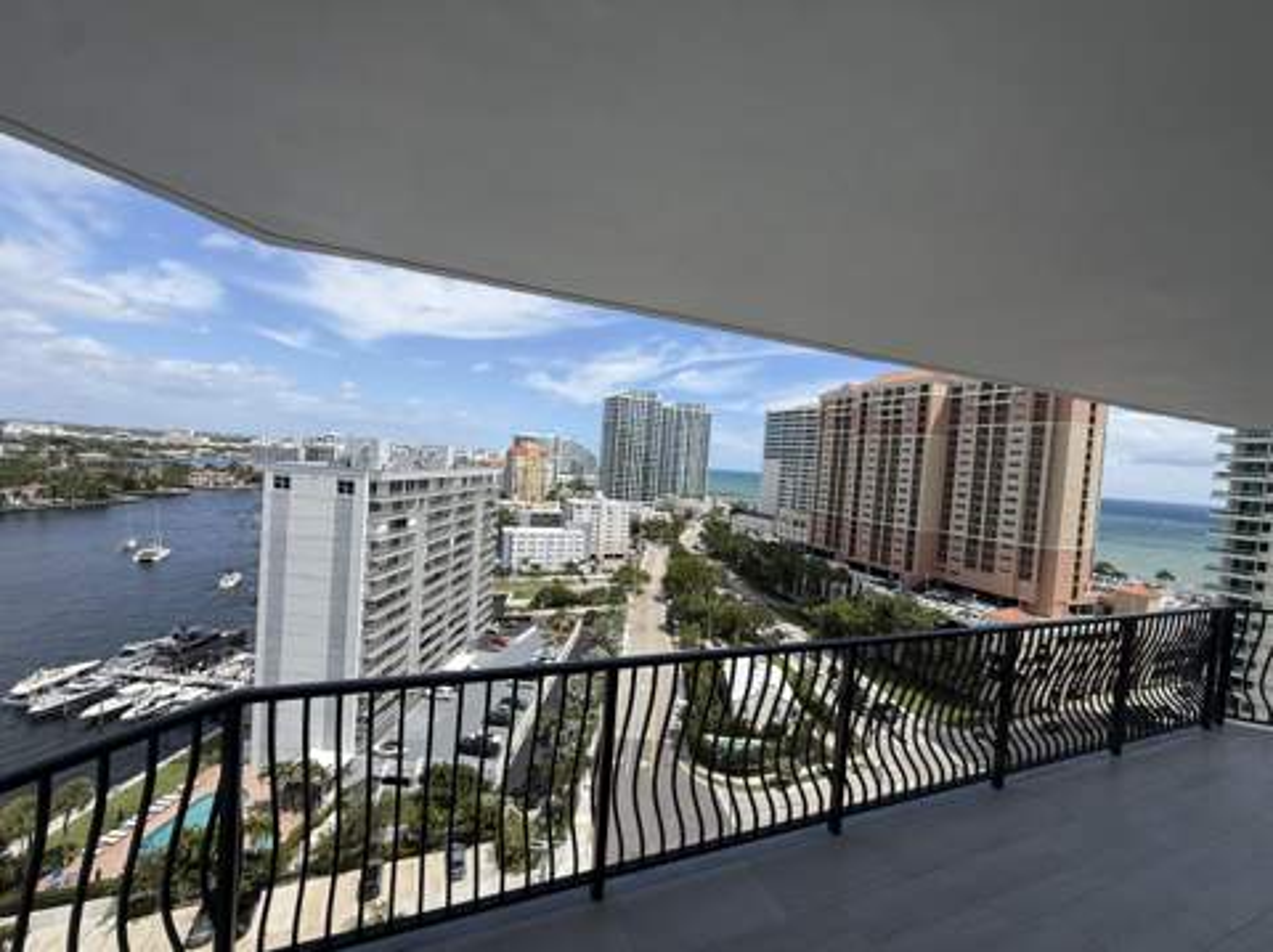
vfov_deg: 85.6
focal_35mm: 14
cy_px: 476
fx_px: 514
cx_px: 636
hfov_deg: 102.1
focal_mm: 2.22
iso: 50
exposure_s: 1/2841
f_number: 2.2
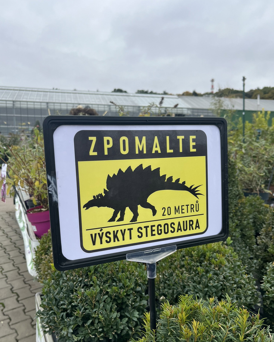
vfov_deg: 62.1
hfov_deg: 51.5
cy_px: 188
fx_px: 284
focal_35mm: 28
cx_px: 137
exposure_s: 1/1009
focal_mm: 5.1
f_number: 1.6
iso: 50
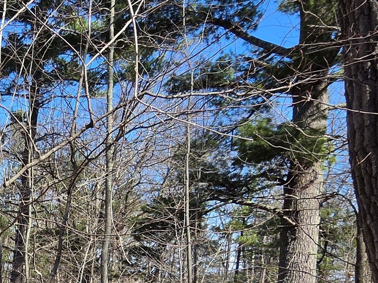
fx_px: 458
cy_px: 303
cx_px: -79
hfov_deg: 35.1
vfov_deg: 31.0
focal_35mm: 42
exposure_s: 1/1441
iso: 100
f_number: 2.2
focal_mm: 2.2
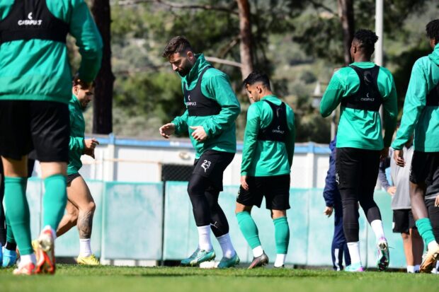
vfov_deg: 6.2
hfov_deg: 9.4
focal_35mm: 220
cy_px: 146
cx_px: 220
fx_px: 2682
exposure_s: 1/3200
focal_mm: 220
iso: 1000
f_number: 5.6
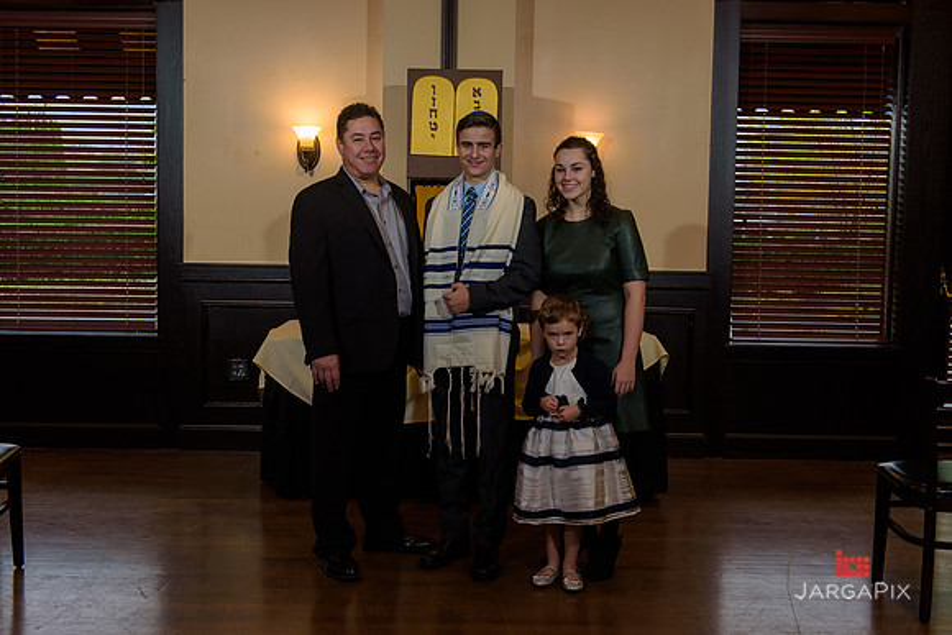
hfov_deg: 43.6
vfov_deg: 29.9
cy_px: 318
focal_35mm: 45
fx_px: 1190
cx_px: 476
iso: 1000
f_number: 5
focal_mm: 45
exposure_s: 1/125
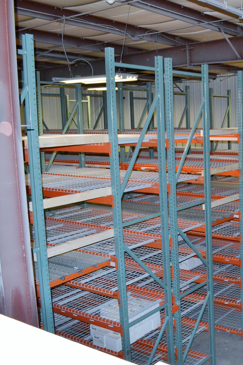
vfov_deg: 47.4
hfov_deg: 29.4
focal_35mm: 41
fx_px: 415
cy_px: 181
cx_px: 268
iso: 800
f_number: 8
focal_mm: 18
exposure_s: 1/60
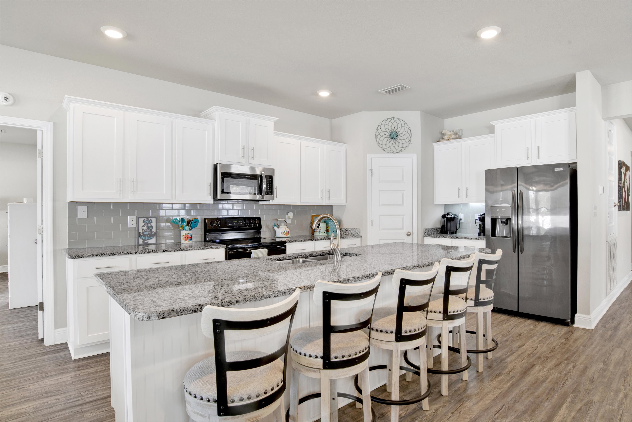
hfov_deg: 90.0
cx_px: 316
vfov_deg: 67.4
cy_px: 211
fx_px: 316
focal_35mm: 18
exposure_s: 1/5
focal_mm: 18
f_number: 11
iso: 200
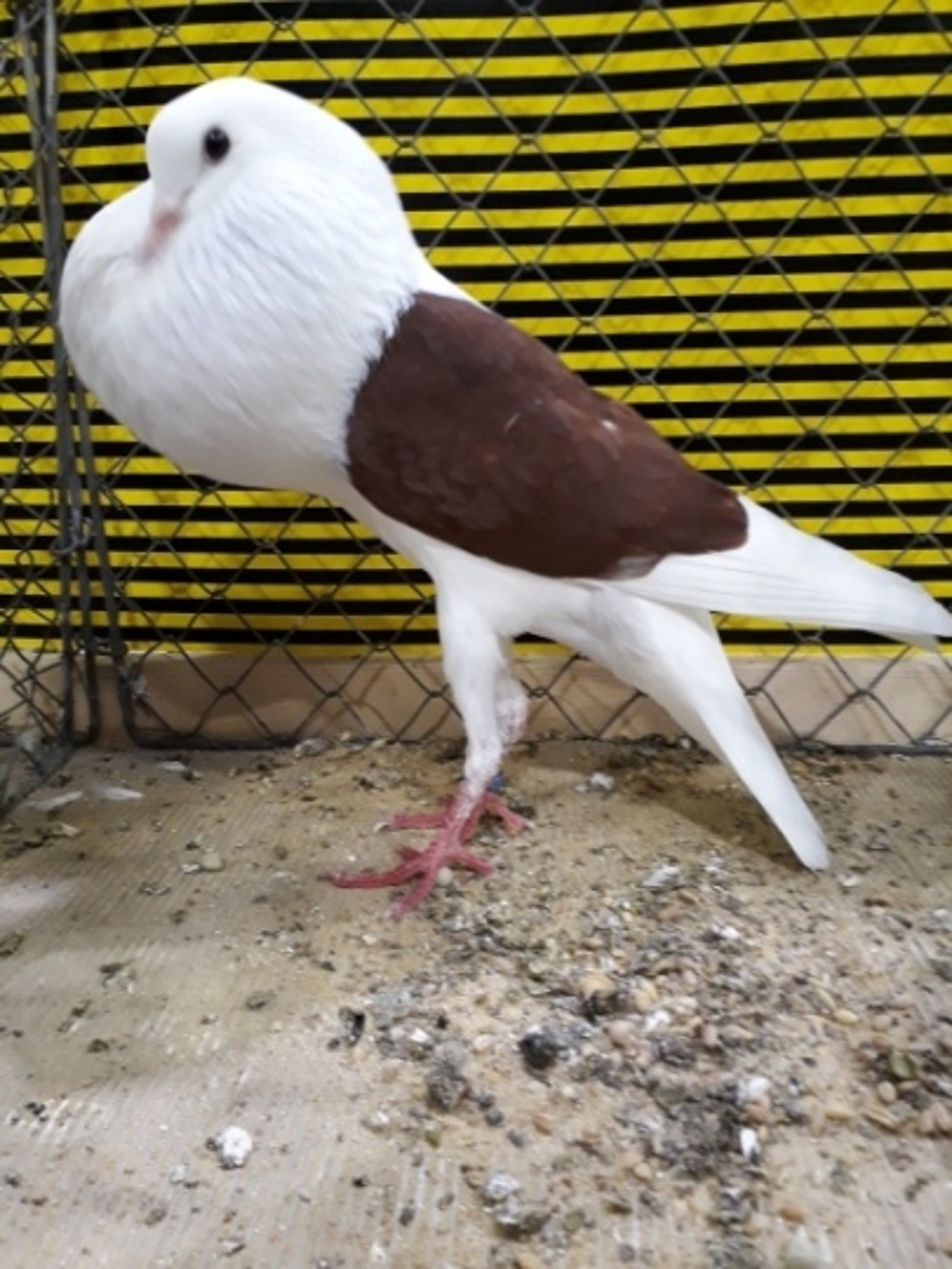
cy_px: 634
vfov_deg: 65.3
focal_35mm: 27
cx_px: 476
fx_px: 990
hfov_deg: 51.4
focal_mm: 3.6
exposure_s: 1/33
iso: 125
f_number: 1.9
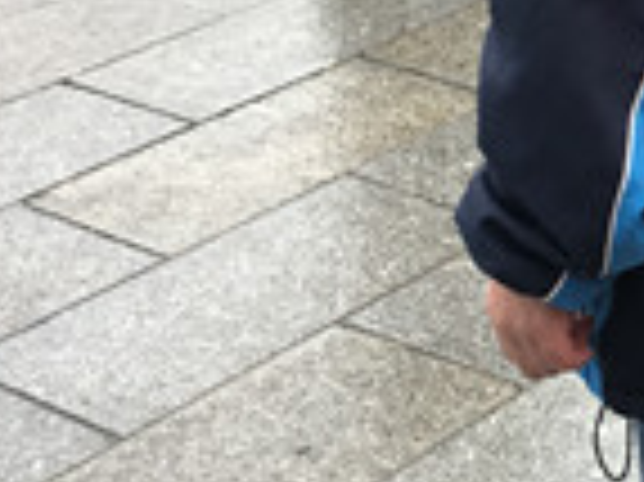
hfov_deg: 14.9
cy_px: -329
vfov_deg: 11.4
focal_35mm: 122
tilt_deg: -10.4
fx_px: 2268
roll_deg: +1.8
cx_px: 995
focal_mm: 4.15
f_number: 2.2
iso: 25
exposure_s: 1/111
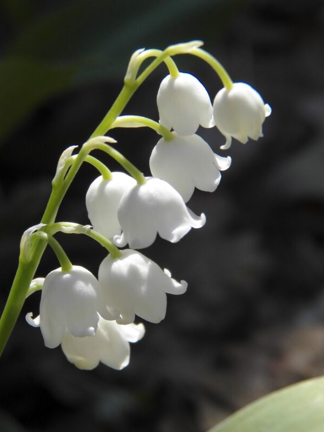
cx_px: 139
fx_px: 1349
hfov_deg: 13.7
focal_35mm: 108
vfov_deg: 18.2
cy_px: 234
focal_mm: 15.2
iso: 125
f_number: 4
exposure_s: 1/1000
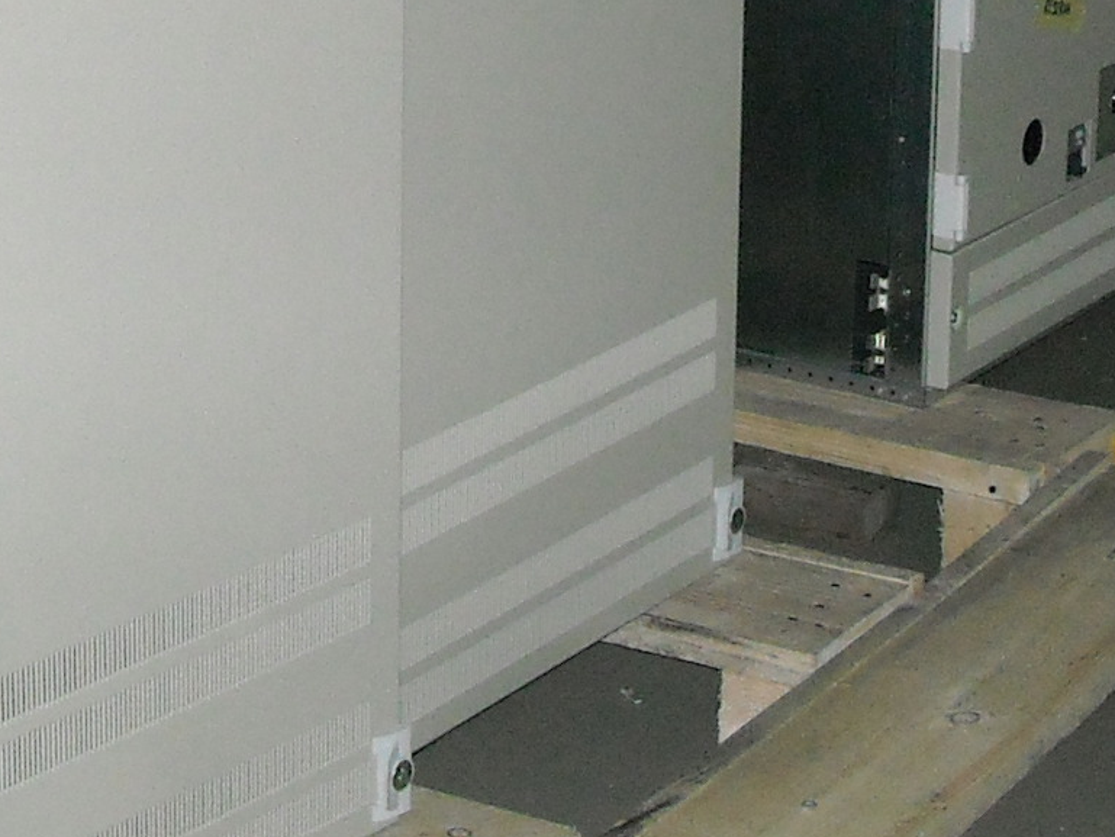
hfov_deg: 16.7
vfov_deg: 12.1
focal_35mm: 118
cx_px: 500
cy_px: -367
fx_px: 3801
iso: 400
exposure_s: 1/60
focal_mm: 5.7
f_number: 2.8
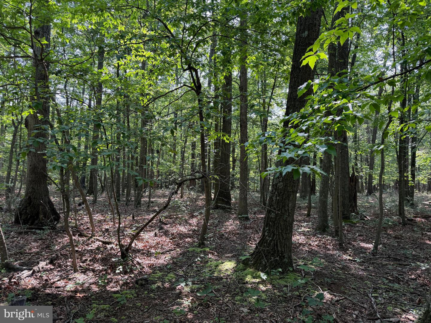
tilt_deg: +0.7
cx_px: 216
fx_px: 299
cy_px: 162
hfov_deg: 71.6
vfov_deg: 56.8
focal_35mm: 24
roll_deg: +0.4
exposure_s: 1/190
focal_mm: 6.76
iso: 80
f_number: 1.78
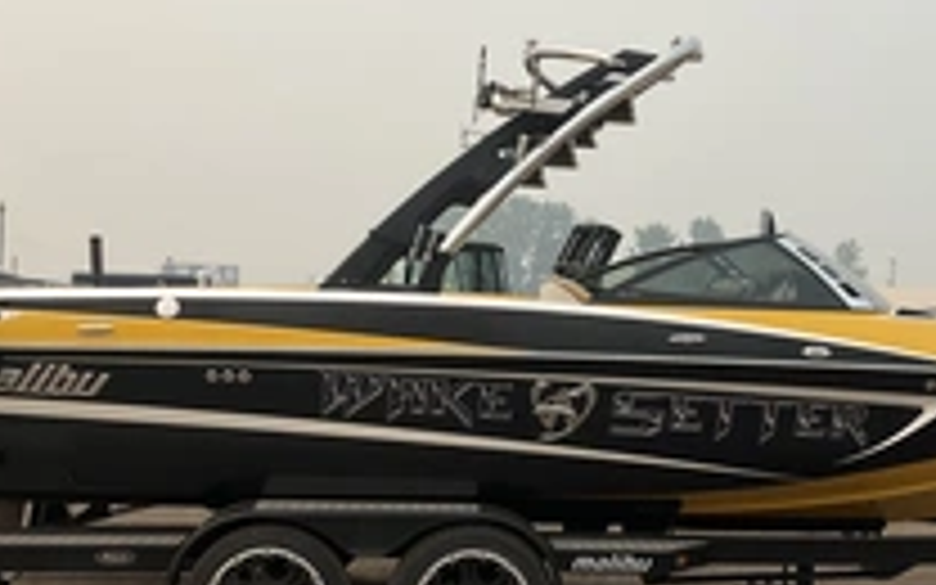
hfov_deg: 34.3
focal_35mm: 59
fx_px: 1505
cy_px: 346
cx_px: 598
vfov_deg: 22.0
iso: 25
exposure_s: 1/1144
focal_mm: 3
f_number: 1.8
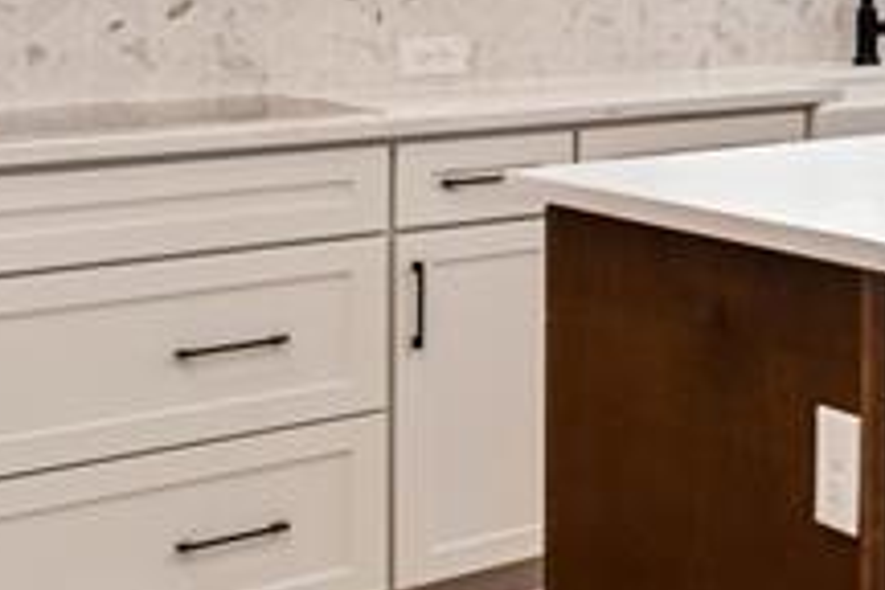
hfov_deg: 21.2
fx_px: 1745
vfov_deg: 18.4
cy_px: -78
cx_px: 1508
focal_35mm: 71
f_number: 7.1
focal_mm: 10
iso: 100
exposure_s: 1/4
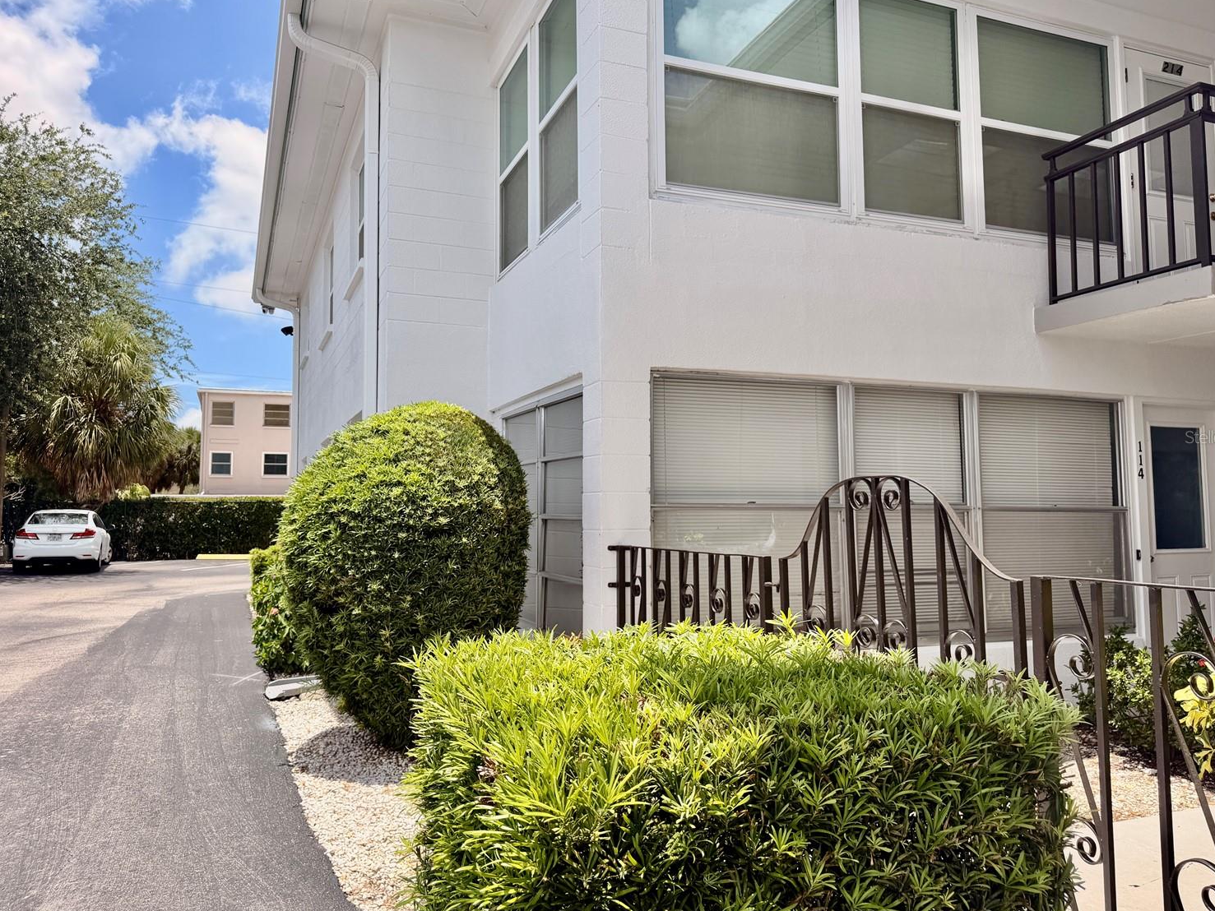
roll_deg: +0.6
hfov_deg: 67.3
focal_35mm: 26
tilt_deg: +5.1
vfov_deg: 53.1
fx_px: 913
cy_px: 437
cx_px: 605
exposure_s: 1/4405
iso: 80
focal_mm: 6.76
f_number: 1.78
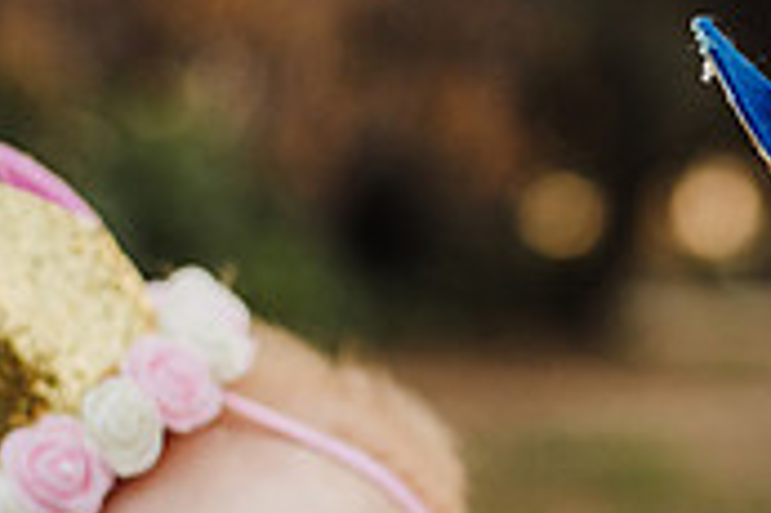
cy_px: 439
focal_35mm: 168
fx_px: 3595
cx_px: 967
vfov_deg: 8.1
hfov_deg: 11.9
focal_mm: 50
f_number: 2.8
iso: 400
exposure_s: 1/500
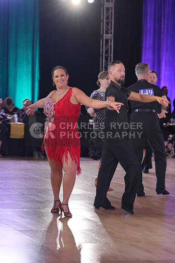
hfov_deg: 9.5
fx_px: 1049
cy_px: 132
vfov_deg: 14.2
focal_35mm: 144
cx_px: 88
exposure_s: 1/500
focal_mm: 96
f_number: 3.5
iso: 2500
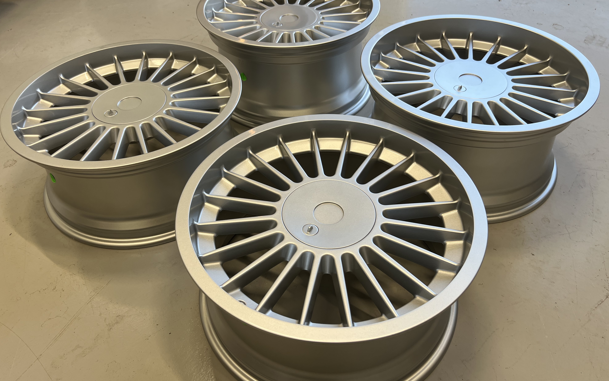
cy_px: 185
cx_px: 300
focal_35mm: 28
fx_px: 465
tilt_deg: -44.3
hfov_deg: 66.5
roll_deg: +1.9
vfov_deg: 44.5
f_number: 1.5
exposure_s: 1/121
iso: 64
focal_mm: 5.7
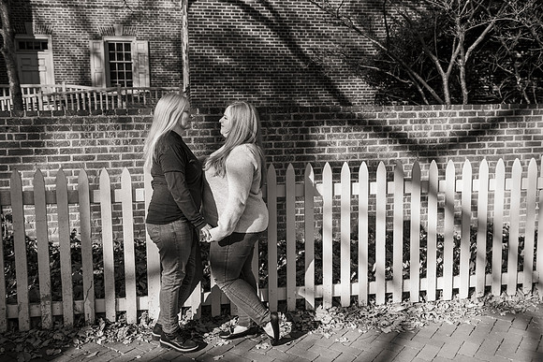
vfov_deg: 37.6
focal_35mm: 35
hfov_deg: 54.1
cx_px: 277
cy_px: 181
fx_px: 532
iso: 400
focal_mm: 34
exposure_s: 1/4000
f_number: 4
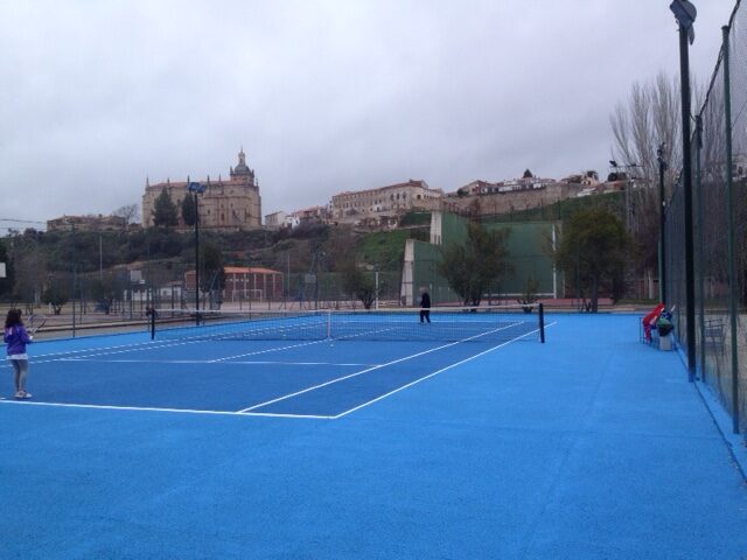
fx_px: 755
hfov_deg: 52.6
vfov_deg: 40.7
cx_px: 374
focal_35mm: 35
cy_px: 280
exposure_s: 1/717
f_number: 2.4
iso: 50
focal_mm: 4.28
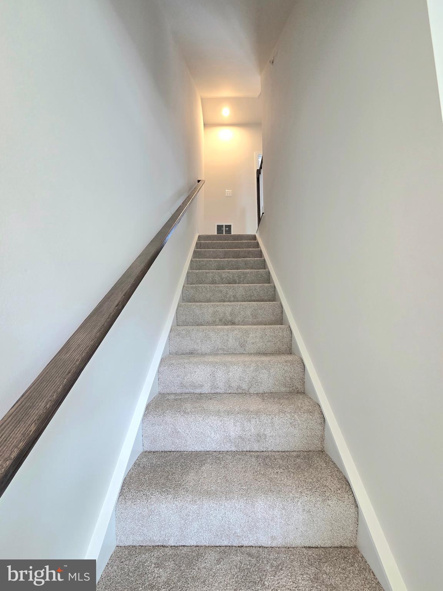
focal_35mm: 13
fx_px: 222
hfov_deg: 89.9
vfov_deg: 106.2
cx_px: 222
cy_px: 296
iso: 200
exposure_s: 1/60.2
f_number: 2.2
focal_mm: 2.2
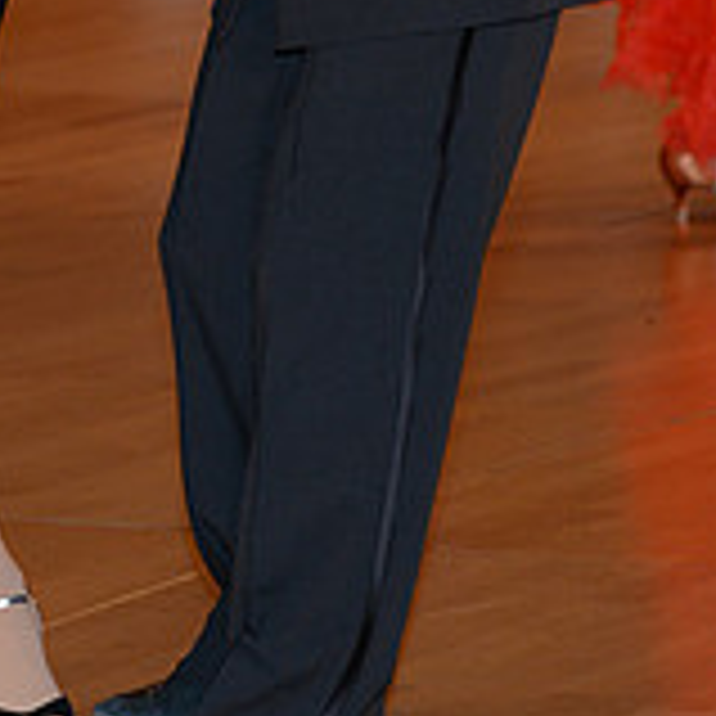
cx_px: 29
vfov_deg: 4.3
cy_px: -243
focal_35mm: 404
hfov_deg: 4.3
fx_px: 9454
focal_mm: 130
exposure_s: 1/200
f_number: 4.5
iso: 1250
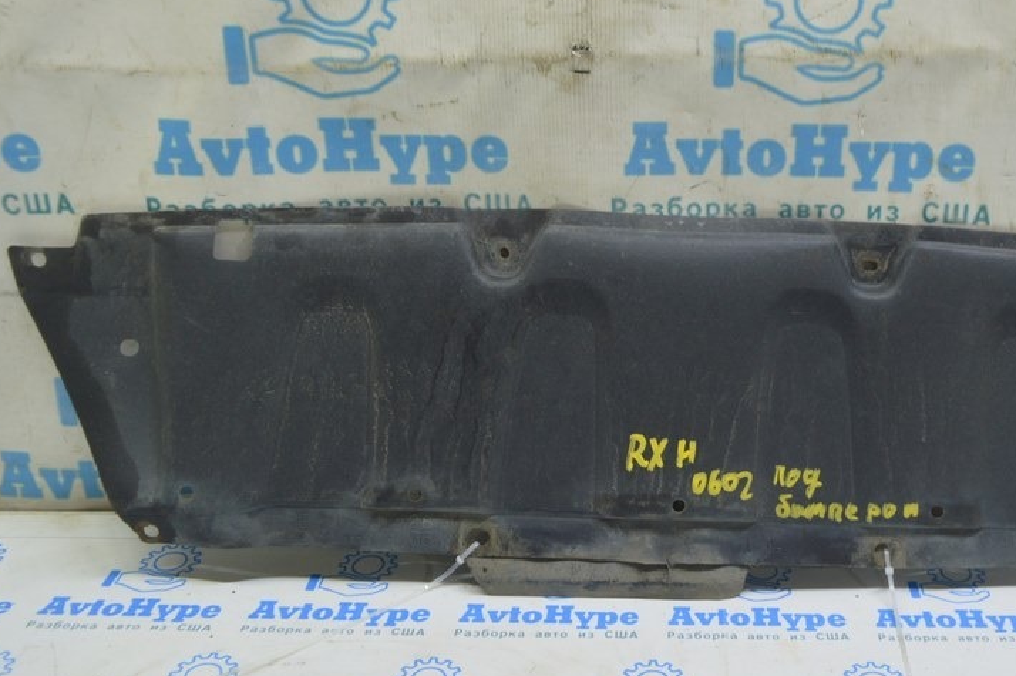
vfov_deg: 31.1
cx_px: 684
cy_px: 270
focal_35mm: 43
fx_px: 1213
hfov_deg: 44.7
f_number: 5.6
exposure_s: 1/20
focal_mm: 20
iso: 400
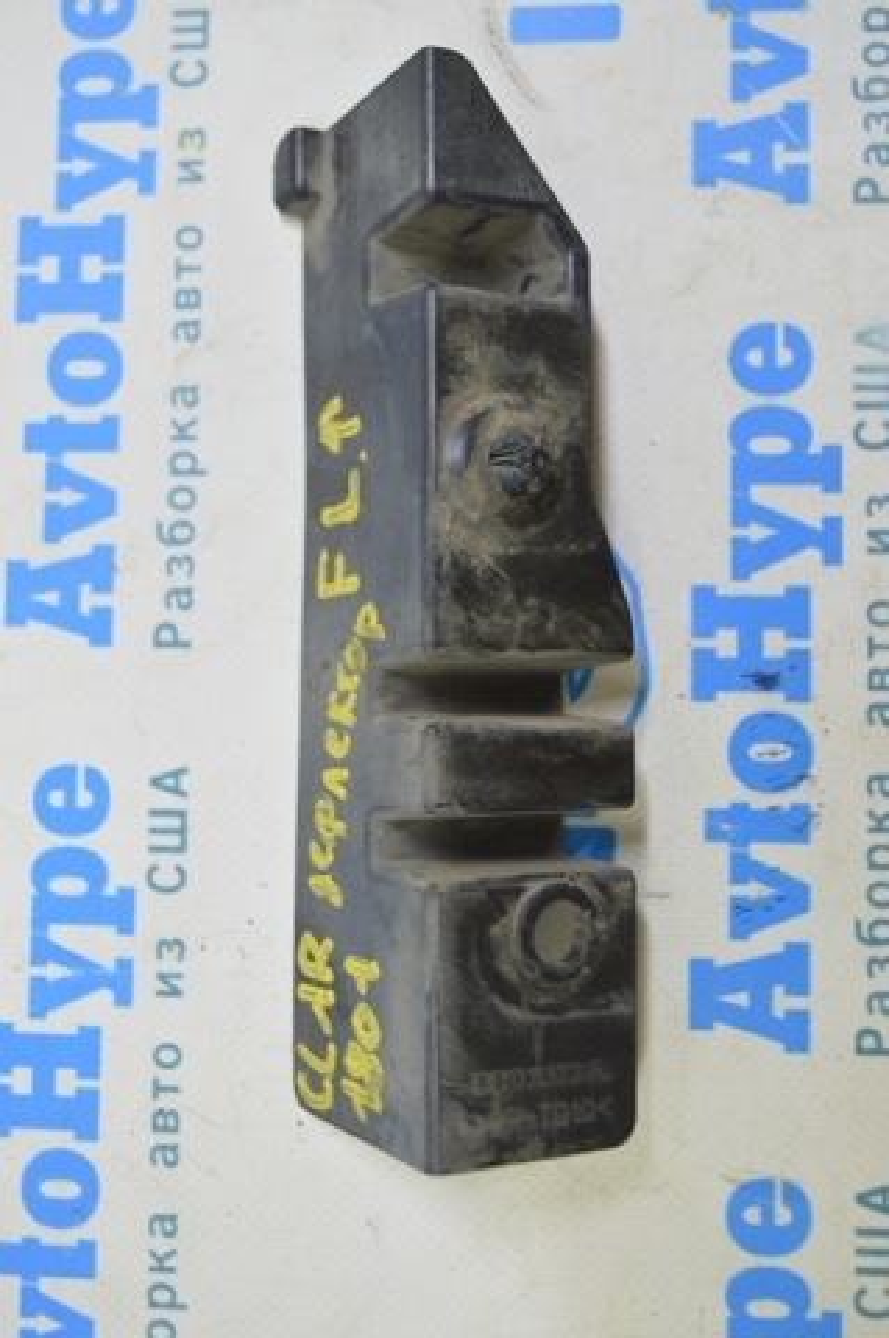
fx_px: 1448
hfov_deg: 34.1
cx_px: 444
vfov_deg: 49.6
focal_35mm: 39
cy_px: 669
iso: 400
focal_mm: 26
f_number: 5.6
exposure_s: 1/20
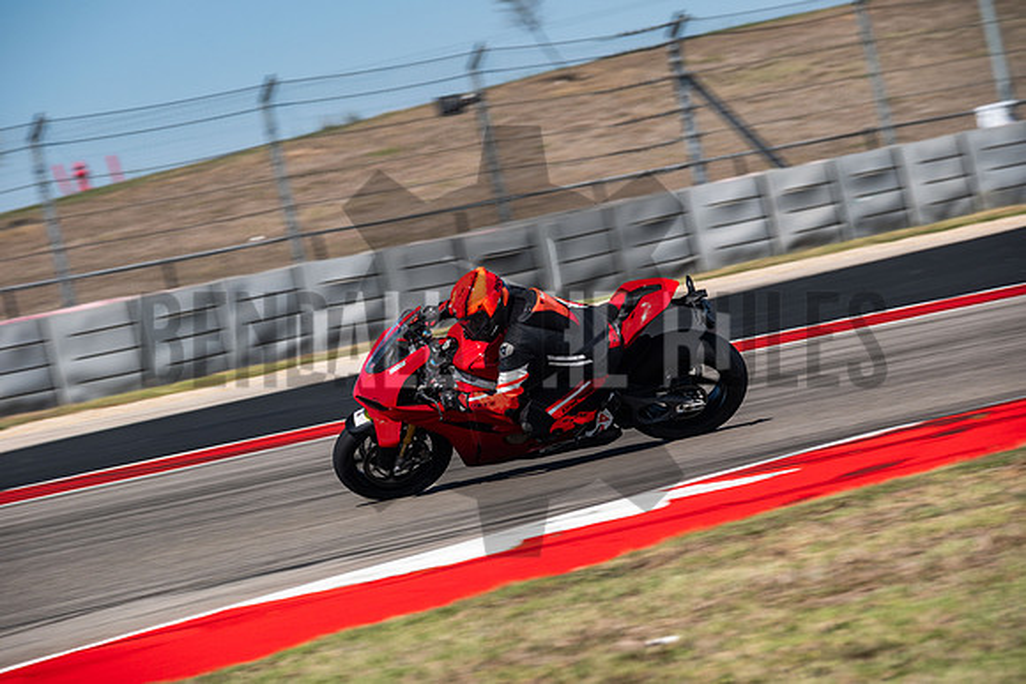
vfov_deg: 6.5
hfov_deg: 9.8
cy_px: 342
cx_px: 513
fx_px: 5986
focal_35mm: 210
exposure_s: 1/200
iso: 160
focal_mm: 140
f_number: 6.4
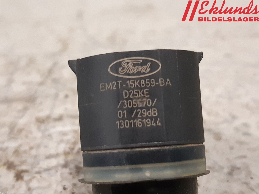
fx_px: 195
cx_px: 130
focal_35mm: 26
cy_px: 97
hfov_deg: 67.3
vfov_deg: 53.1
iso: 250
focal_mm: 3.93
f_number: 1.7
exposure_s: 1/50
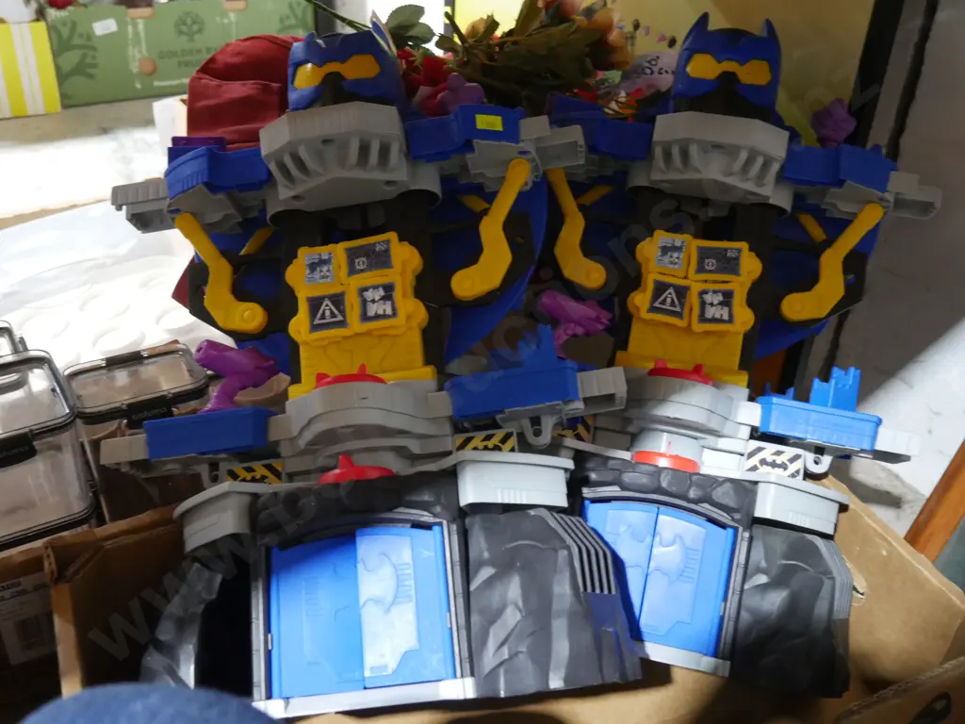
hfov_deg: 51.4
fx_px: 1004
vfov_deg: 39.7
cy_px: 362
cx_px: 482
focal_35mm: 36
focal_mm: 18
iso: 3200
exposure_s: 1/50
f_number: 4
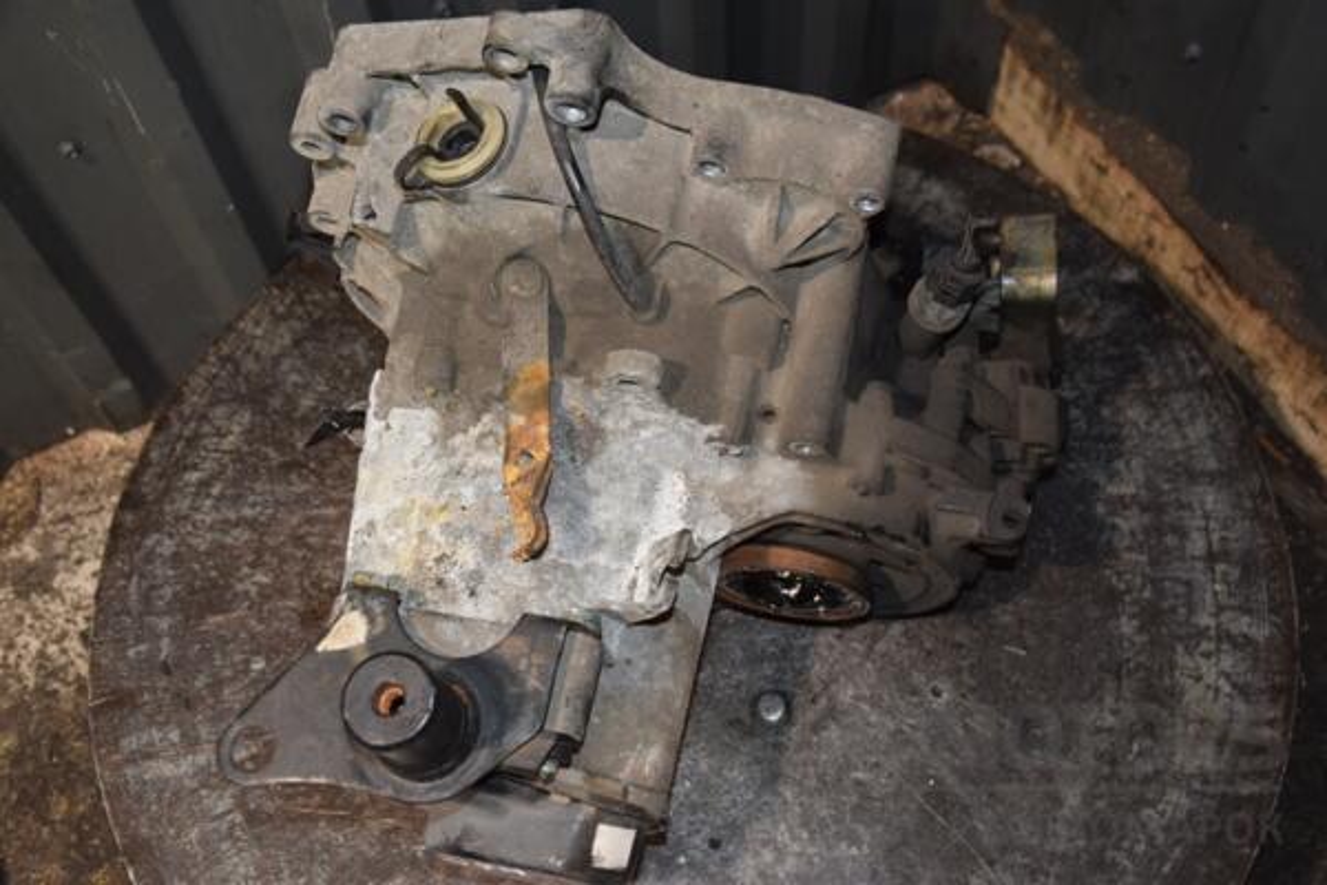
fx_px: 1548
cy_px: 442
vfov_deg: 31.9
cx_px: 664
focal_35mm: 42
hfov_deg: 46.4
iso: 800
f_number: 5
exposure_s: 1/60
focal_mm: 28
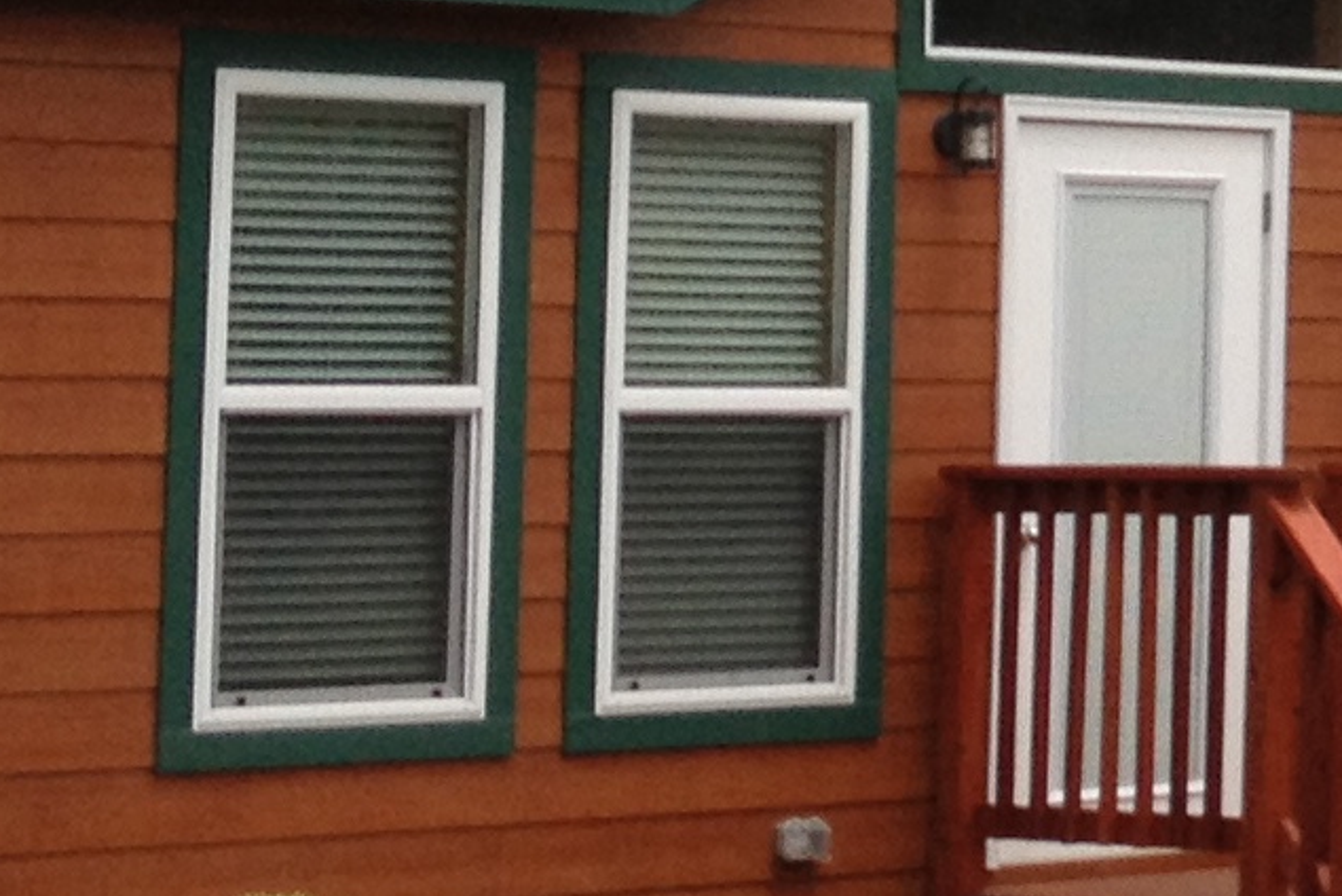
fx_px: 6974
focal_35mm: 187
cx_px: 2221
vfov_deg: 7.3
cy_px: -190
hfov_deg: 10.5
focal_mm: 4.28
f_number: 2.4
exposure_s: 1/2304
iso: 50
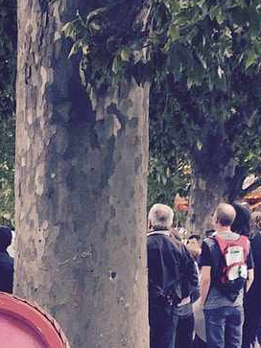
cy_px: 558
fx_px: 1288
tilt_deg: -12.0
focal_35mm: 128
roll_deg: +1.4
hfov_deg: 11.4
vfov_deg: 14.2
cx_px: -43
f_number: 2.2
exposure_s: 1/120
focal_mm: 4.15
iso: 50
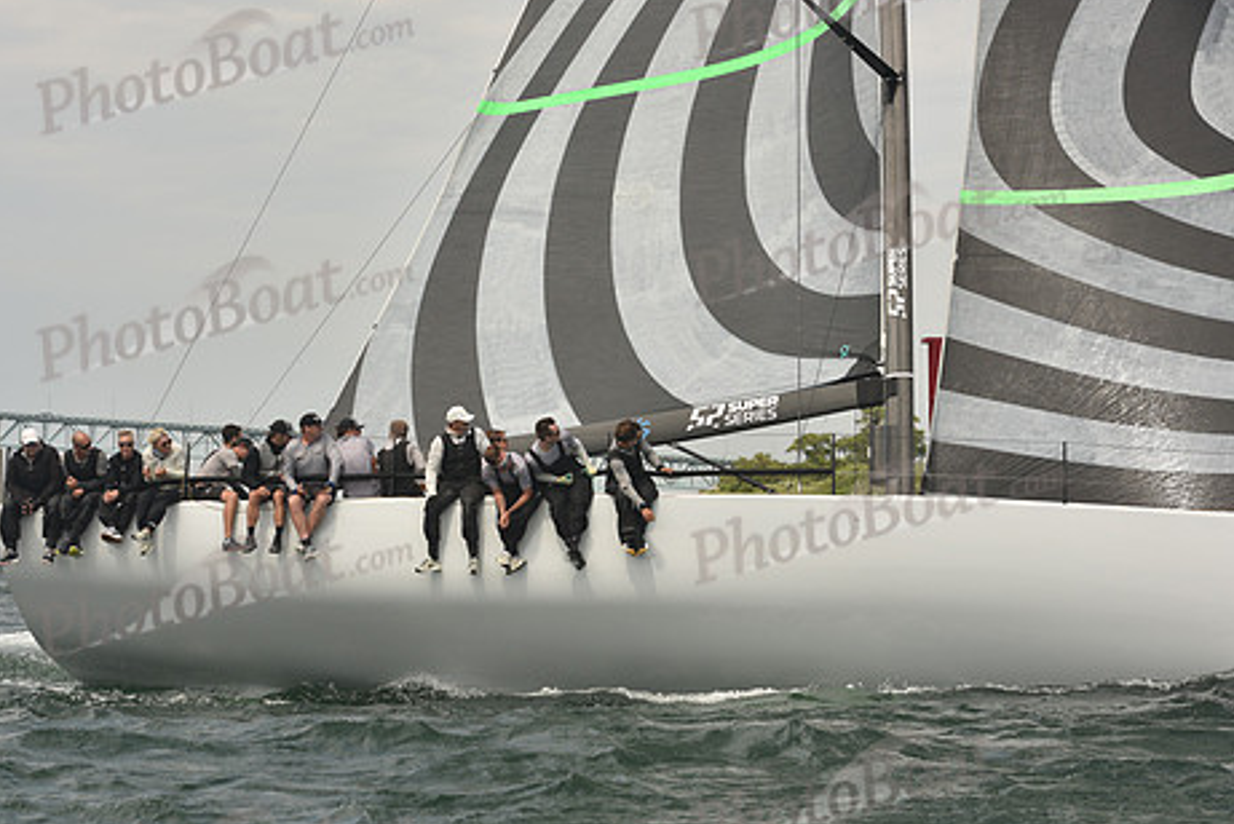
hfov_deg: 23.1
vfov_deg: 15.6
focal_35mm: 88
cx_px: 554
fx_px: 3018
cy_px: 413
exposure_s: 1/640
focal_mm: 70
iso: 250
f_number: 6.3
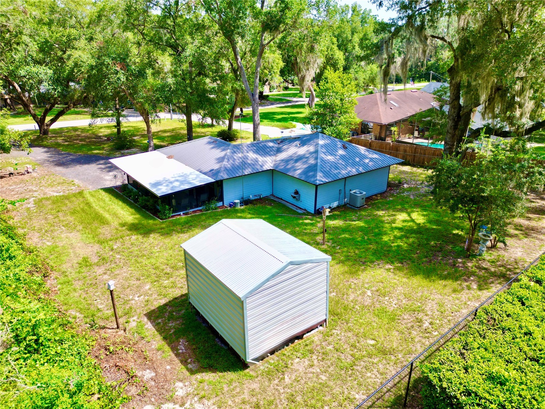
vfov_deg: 56.8
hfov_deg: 71.6
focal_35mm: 24
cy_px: 204
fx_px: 378
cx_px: 272
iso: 110
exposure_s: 1/1250
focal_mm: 6.72
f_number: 1.7
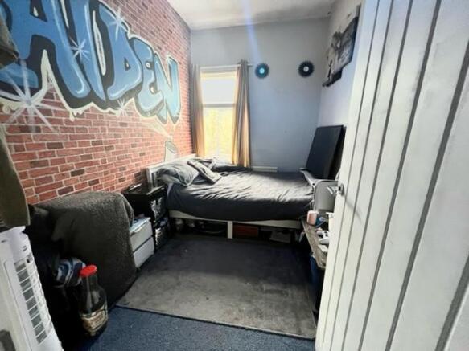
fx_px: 176
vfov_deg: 89.9
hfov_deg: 106.2
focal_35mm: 13
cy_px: 176
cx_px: 234
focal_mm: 1.57
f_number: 1.8
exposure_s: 1/60
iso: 500
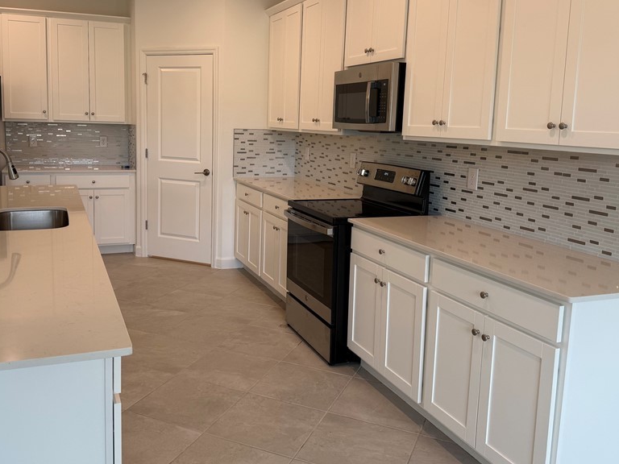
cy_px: 193
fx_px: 572
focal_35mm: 32
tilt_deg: -6.7
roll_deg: -1.6
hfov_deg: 56.6
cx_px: 263
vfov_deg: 44.0
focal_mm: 6.76
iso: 80
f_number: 1.78
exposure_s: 1/120
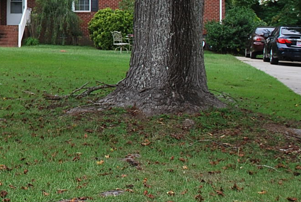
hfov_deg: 16.5
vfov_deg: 11.9
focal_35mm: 114
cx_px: -134
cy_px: -23
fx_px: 954
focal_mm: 26
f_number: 6.3
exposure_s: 1/160
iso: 100
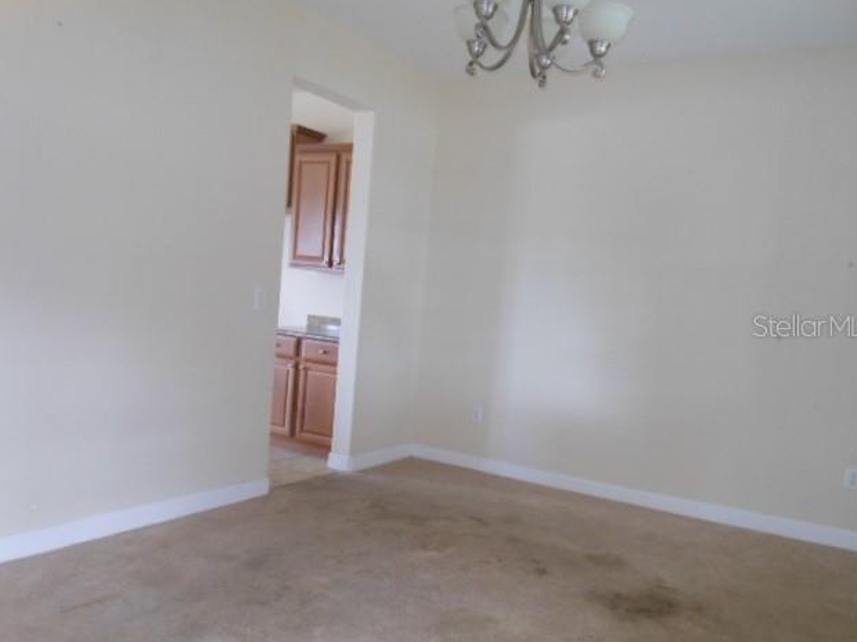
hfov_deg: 60.0
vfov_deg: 46.8
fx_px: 743
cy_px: 325
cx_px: 440
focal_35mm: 30
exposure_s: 1/30
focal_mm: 5.2
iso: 320
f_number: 3.3
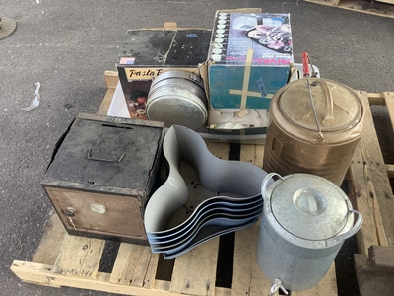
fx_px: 353
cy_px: 148
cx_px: 197
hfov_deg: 58.4
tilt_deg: -50.9
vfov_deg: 45.4
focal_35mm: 31
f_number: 2.4
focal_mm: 3.3
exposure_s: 1/120
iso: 50
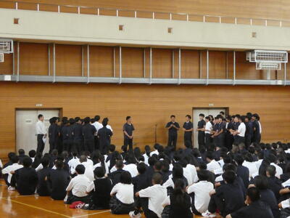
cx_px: 145
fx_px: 712
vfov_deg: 17.4
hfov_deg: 23.0
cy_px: 109
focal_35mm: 85
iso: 3200
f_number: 4.6
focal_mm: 15.2
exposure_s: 1/250
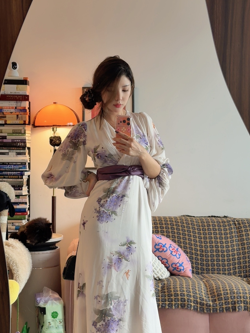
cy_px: 168
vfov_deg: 36.2
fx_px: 510
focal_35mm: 53
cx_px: 126
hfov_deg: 27.5
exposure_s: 1/60
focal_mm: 6.76
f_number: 1.78
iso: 100
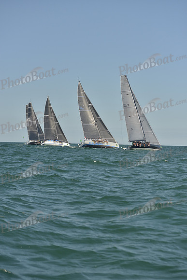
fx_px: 670
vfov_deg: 23.6
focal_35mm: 86
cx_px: 94
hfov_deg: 15.9
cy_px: 140
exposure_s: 1/1600
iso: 400
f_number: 4.5
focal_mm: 86
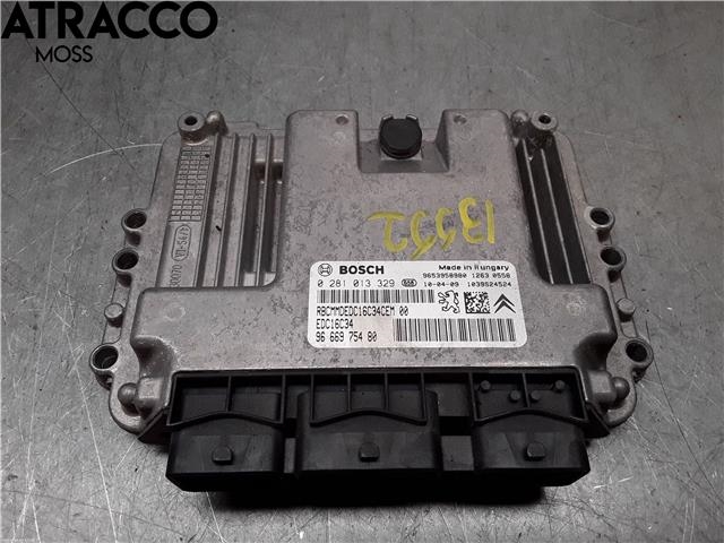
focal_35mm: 28
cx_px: 362
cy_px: 272
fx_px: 586
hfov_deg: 63.4
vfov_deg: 49.7
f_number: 1.9
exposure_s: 1/108
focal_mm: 2.91
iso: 40
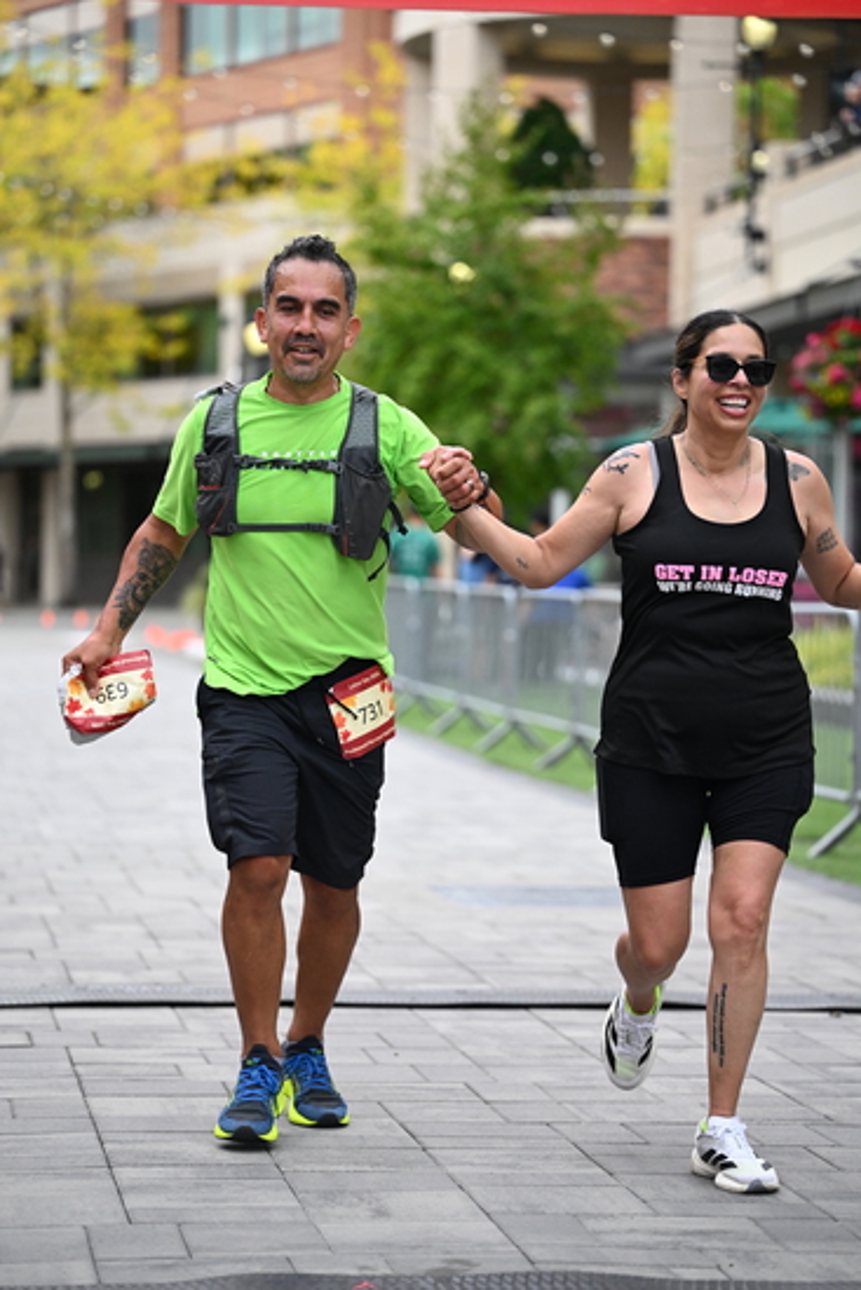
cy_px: 645
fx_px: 3693
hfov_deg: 13.3
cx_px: 430
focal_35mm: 103
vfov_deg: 19.8
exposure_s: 1/5000
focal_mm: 103
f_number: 2.8
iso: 1600
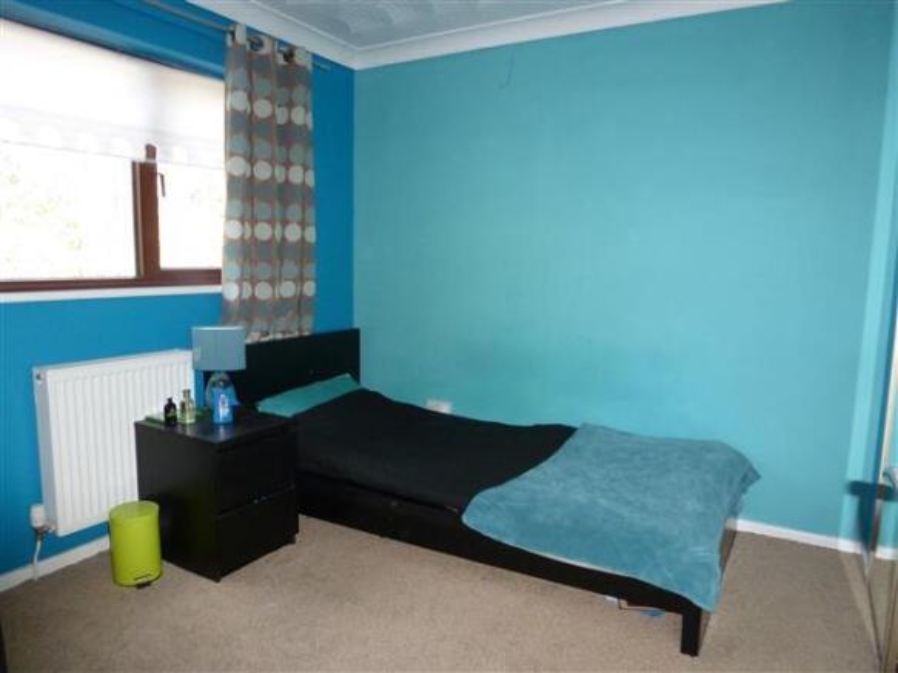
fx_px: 622
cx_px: 449
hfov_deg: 71.6
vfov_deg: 56.8
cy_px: 336
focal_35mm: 24
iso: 320
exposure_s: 1/60
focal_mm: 4.3
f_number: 3.3
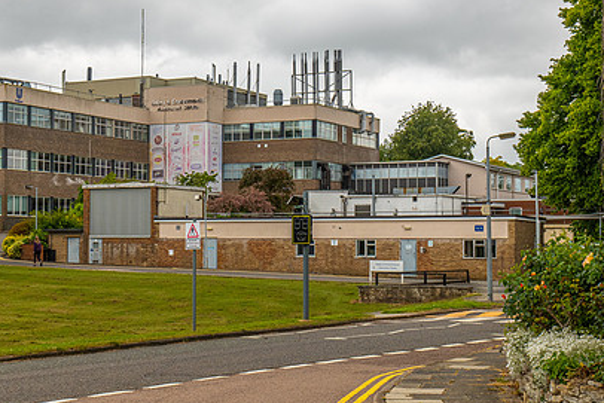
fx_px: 1175
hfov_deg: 28.7
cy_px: 190
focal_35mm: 70
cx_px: 226
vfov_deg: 19.5
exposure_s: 1/1000
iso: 1250
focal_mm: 49
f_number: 10
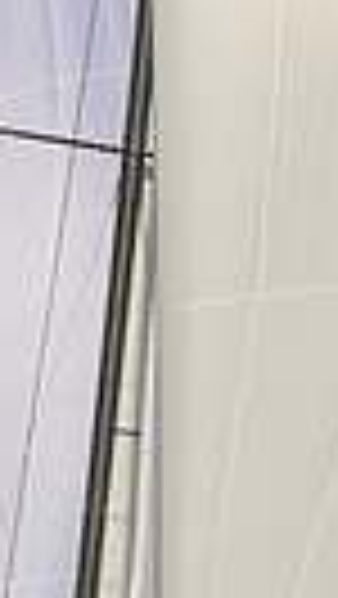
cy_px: 715
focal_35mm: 1366
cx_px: 169
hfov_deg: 0.9
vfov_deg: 1.6
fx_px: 21723
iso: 500
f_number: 13
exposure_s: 1/1250
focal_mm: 300
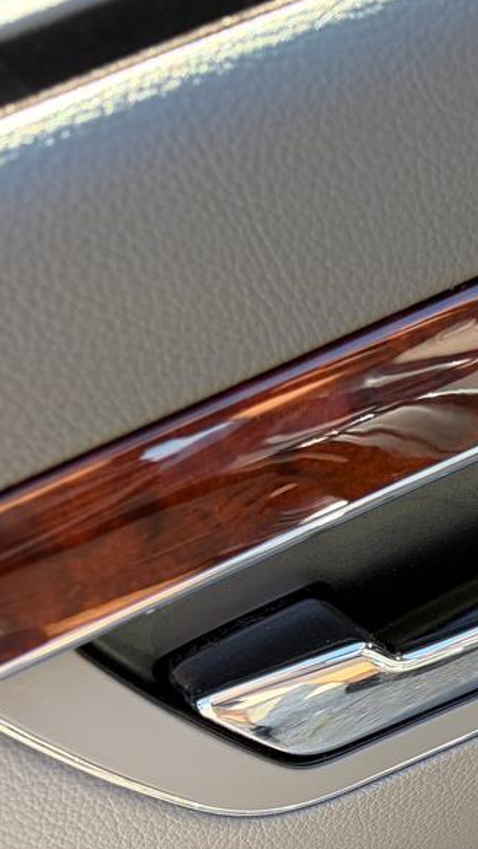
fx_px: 1397
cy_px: 637
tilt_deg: -44.6
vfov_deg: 33.2
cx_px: 869
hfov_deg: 16.2
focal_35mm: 62
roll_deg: +20.6
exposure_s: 1/200
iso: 64
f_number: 1.6
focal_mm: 5.96
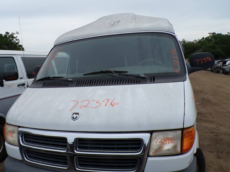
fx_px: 213
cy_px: 102
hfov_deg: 56.6
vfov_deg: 44.0
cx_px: 99
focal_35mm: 32
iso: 100
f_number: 4.4
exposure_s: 1/850
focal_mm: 4.3
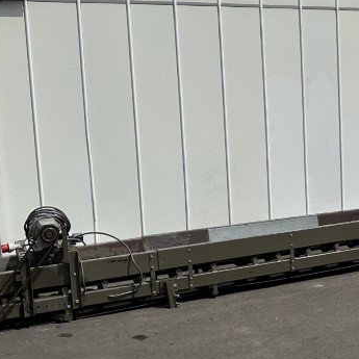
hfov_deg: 24.5
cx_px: 442
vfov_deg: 27.3
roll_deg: +0.0
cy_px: 155
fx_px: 739
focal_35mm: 63
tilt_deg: -8.1
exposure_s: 1/10753
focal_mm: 6.86
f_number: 1.78
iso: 80
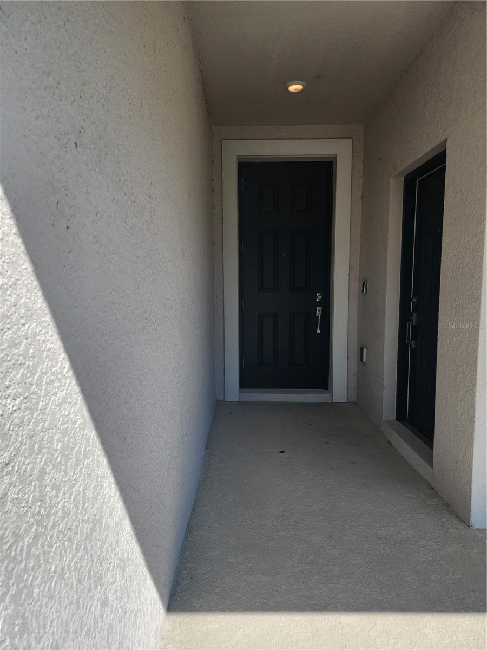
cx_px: 244
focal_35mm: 23
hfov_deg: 58.9
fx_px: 431
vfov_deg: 73.9
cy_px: 325
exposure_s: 1/1053
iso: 12
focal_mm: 6.4
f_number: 1.8
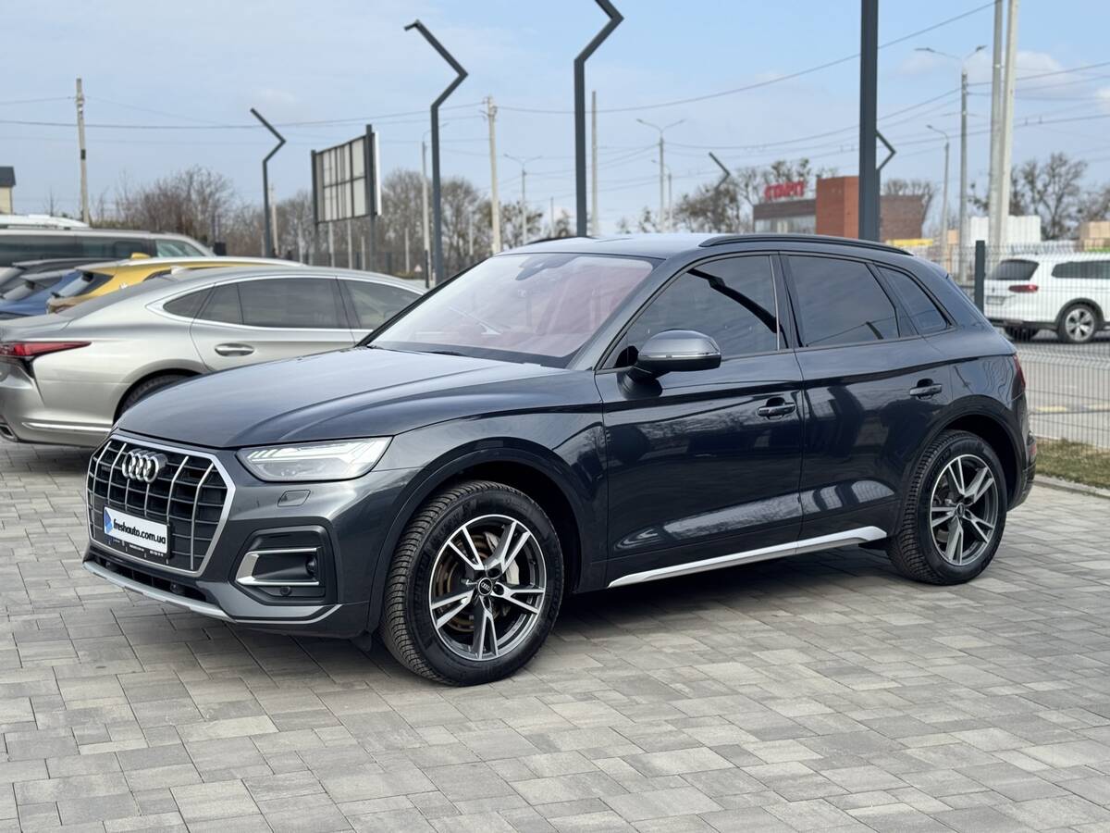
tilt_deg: -5.7
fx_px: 1539
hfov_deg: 39.7
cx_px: 555
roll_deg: +0.4
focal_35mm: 48
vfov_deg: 30.3
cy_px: 416
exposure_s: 1/2717
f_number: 1.78
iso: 64
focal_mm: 6.76
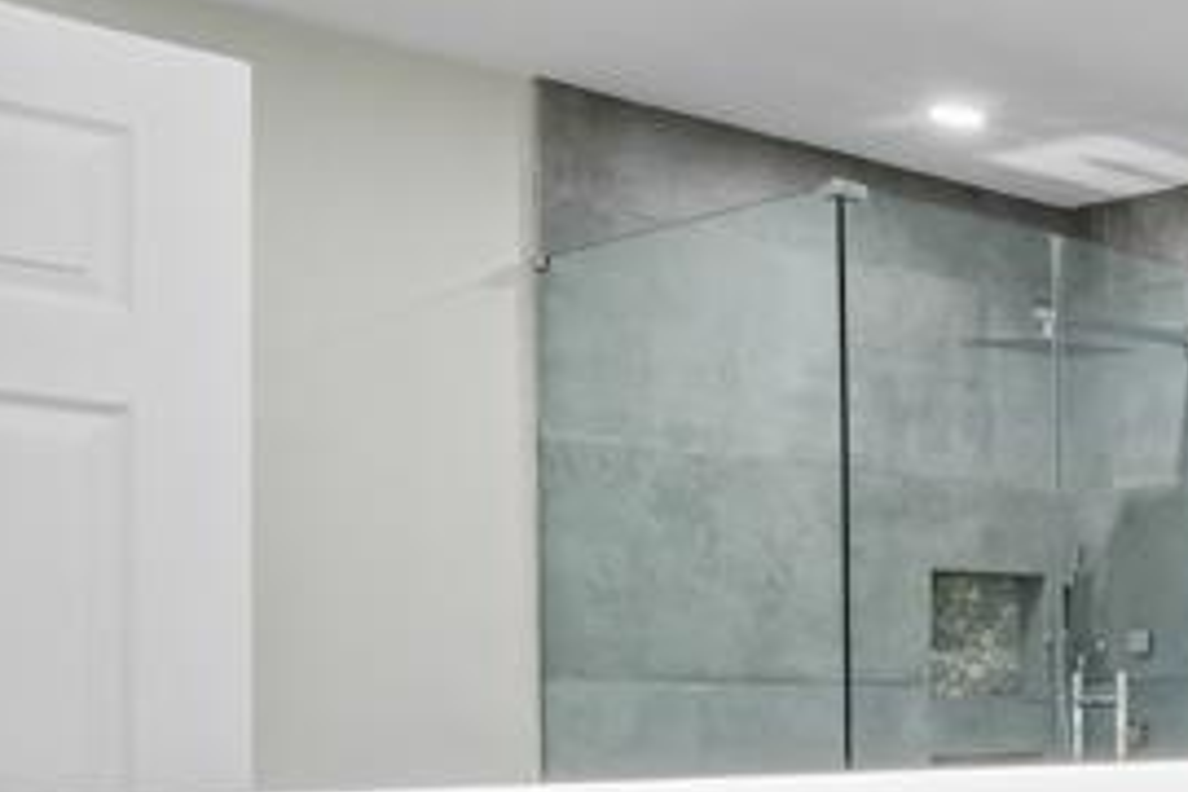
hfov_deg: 26.3
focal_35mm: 53
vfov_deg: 24.7
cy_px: 722
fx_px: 1749
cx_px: 1817
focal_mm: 14
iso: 400
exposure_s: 1/20
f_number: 9
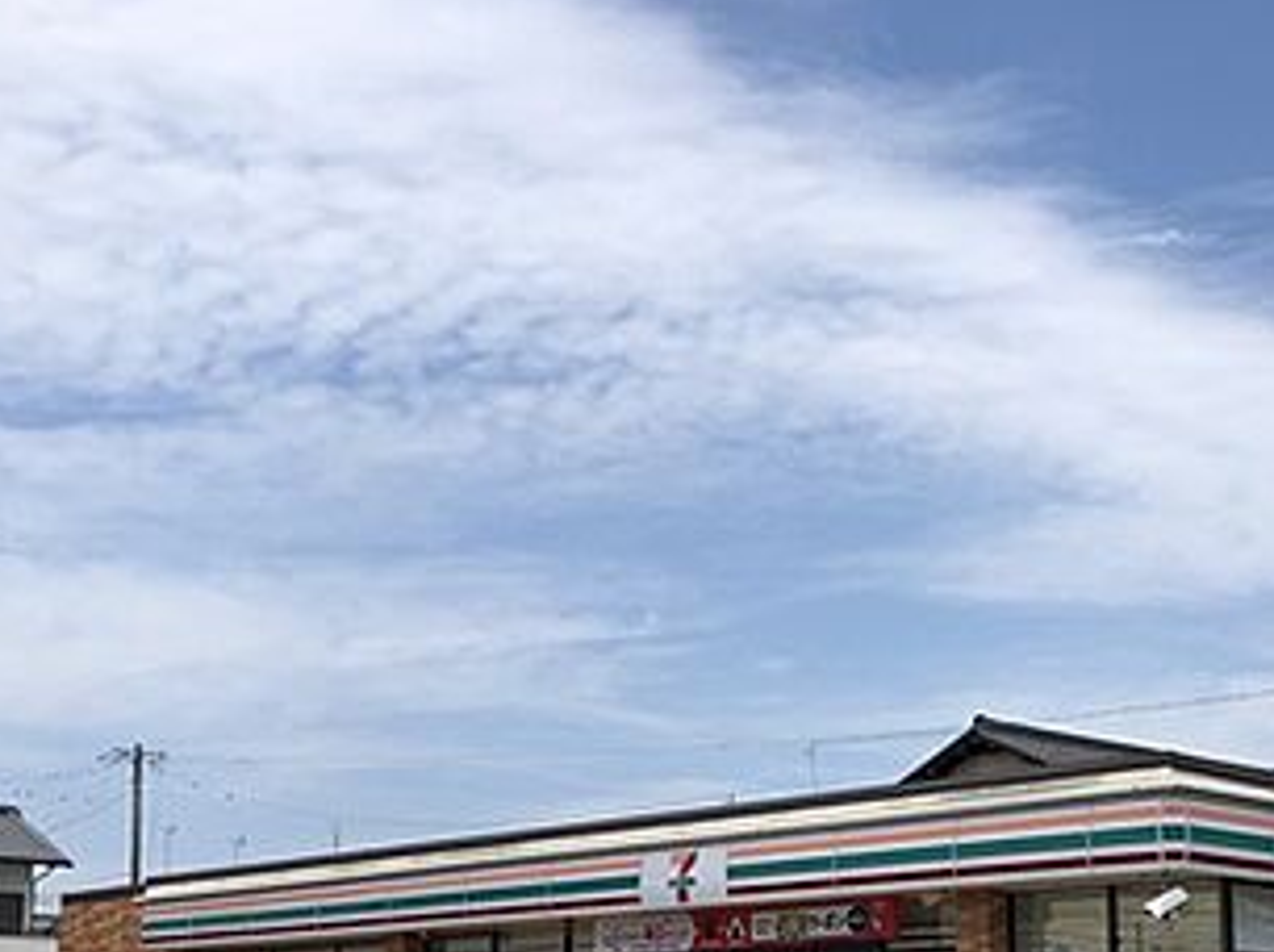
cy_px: 804
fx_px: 2095
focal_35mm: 57
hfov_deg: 33.5
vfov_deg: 25.0
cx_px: 852
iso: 20
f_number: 1.8
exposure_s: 1/3436
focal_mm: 3.99
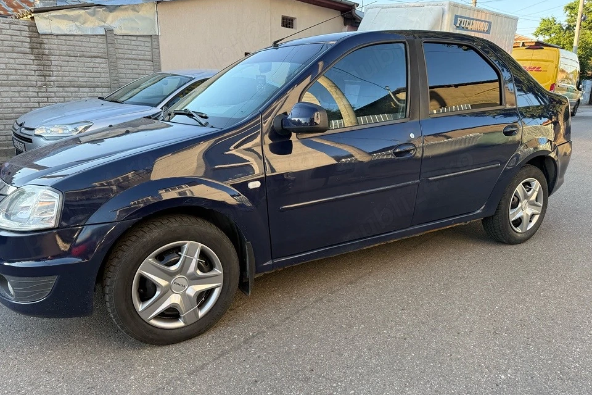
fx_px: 428
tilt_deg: -13.4
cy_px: 206
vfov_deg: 49.5
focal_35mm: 26
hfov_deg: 69.4
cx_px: 289
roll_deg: +0.4
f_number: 1.78
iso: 80
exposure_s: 1/302
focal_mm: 6.76
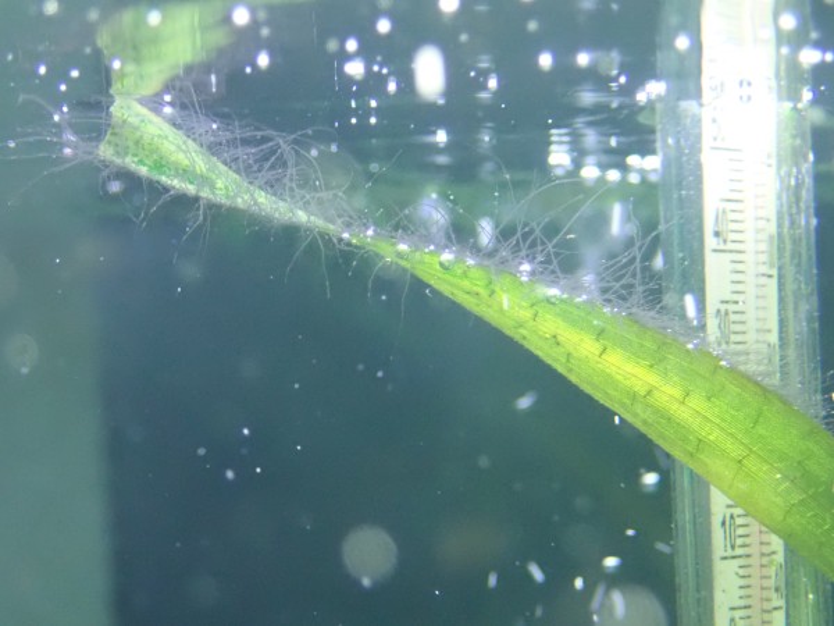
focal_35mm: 80
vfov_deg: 18.4
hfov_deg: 24.4
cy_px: 313
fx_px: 1927
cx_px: 417
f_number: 4.4
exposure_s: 1/60
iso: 1600
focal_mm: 14.41
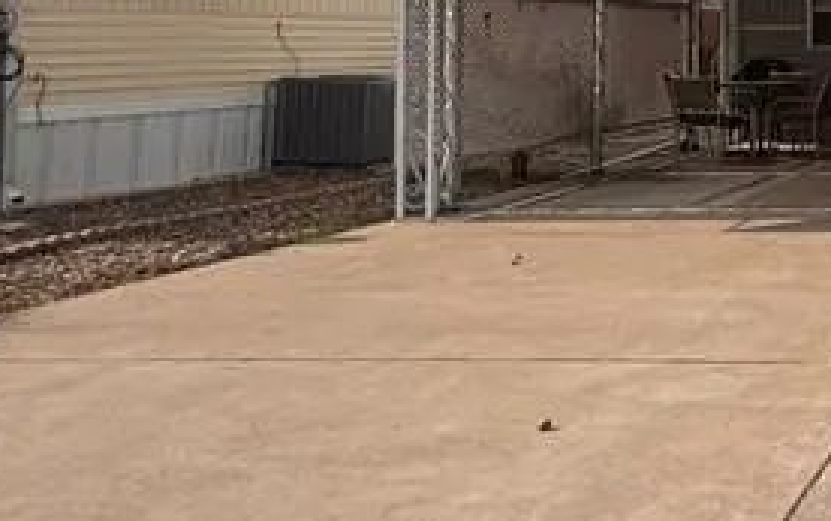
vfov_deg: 22.8
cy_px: 12
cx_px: 1186
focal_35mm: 55
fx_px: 1247
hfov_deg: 27.7
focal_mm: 2.22
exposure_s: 1/3106
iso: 50
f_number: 2.2
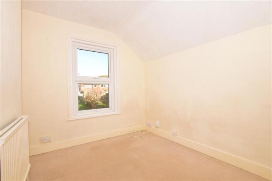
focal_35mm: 15
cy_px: 90
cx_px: 136
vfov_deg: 77.3
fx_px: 113
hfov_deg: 100.4
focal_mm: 10
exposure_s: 1/200
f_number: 11
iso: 400
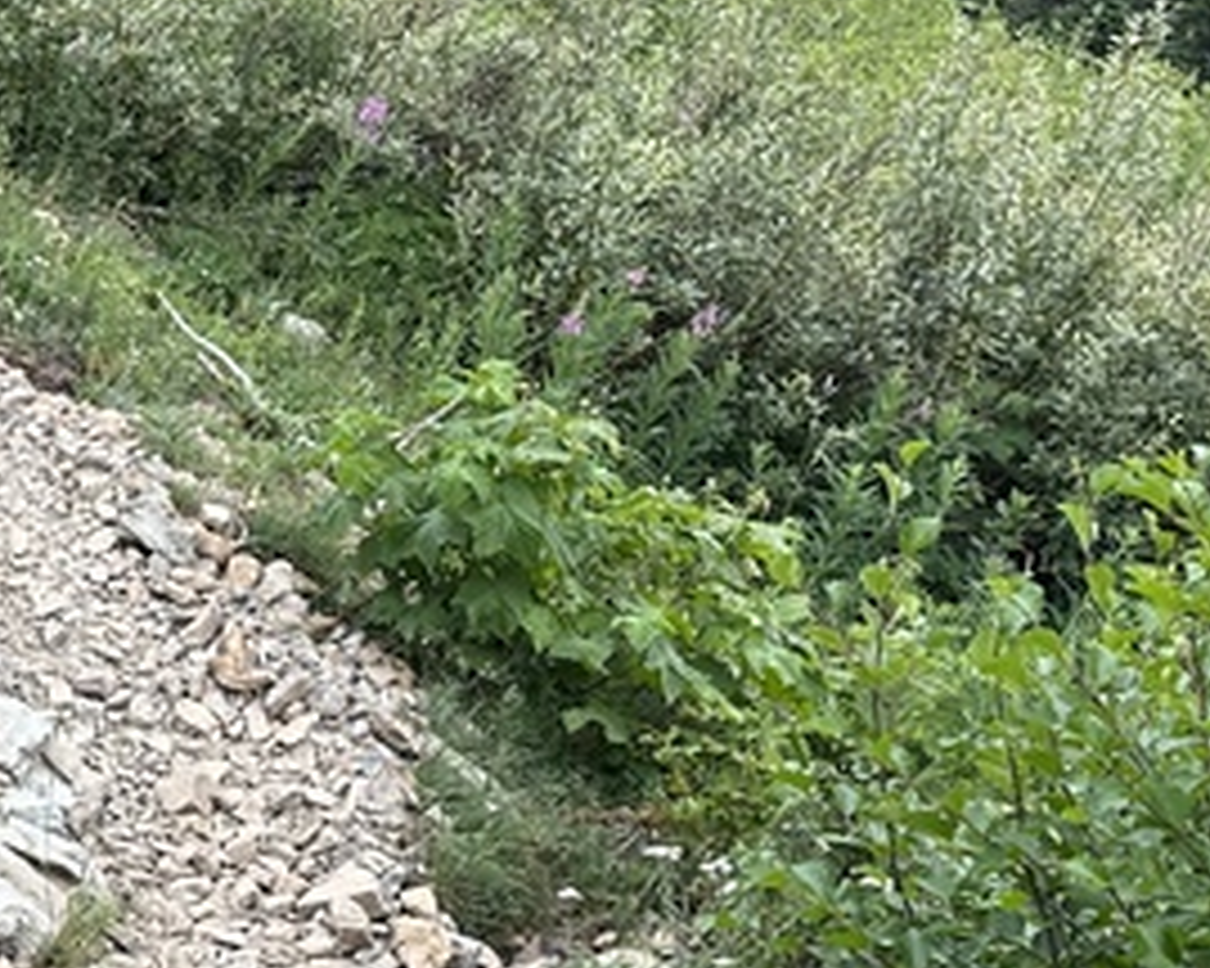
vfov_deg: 17.6
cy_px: 401
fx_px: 3114
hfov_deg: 21.2
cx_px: 0
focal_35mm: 87
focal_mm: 6.86
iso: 80
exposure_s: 1/654
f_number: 1.78
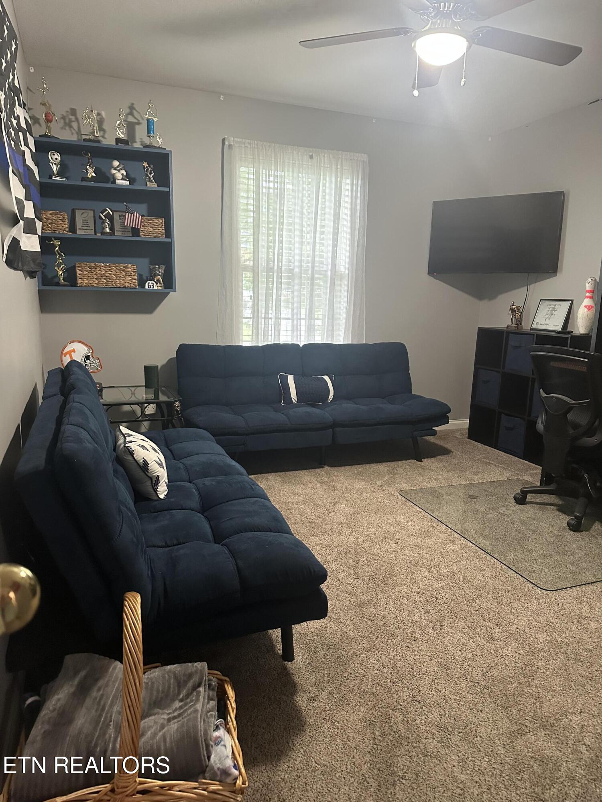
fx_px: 557
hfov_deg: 56.8
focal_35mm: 24
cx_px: 301
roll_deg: -1.7
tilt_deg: -10.0
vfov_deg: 71.6
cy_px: 401
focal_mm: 6.86
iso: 640
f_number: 1.78
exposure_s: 1/60
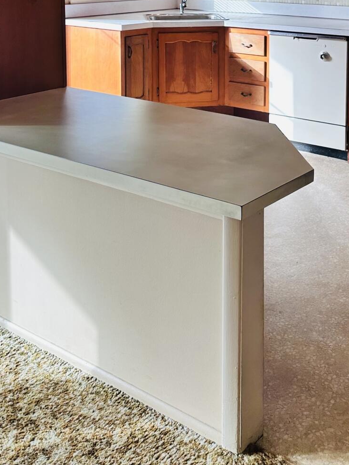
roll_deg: +0.5
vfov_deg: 36.4
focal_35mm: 49
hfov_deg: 29.4
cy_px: 44
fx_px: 659
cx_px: 239
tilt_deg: -4.4
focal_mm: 6.86
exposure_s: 1/120
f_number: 1.78
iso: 80
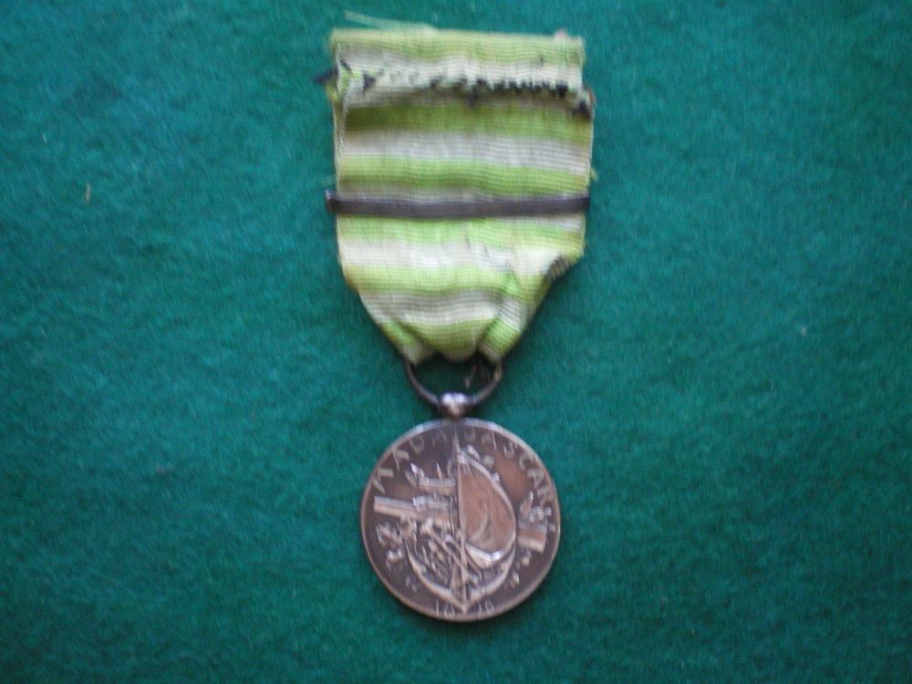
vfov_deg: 37.7
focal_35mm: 38
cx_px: 456
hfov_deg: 49.0
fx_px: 1001
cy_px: 342
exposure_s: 1/10
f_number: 3.1
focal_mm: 6.3
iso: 400
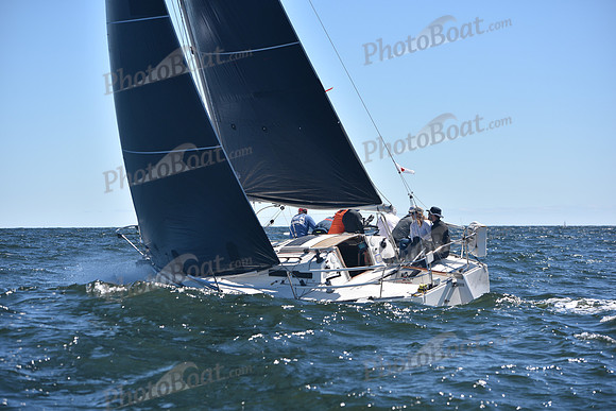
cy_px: 206
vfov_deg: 13.7
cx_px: 308
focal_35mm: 100
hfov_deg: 20.4
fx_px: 1711
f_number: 4.5
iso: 200
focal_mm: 100
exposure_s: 1/1000
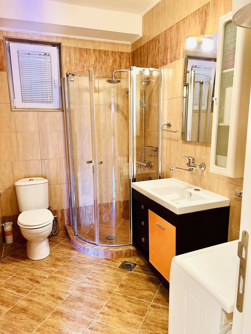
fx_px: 251
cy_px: 167
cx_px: 126
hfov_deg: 53.1
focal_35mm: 26
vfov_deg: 67.3
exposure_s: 1/50
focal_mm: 5.7
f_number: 1.5
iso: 250
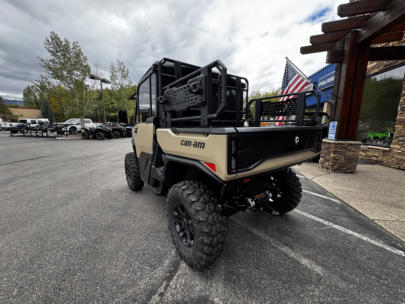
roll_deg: -0.1
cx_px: 202
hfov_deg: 102.1
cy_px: 152
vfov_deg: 85.7
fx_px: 164
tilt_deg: -10.3
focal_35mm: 14
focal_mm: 2.22
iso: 40
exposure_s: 1/176
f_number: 2.2
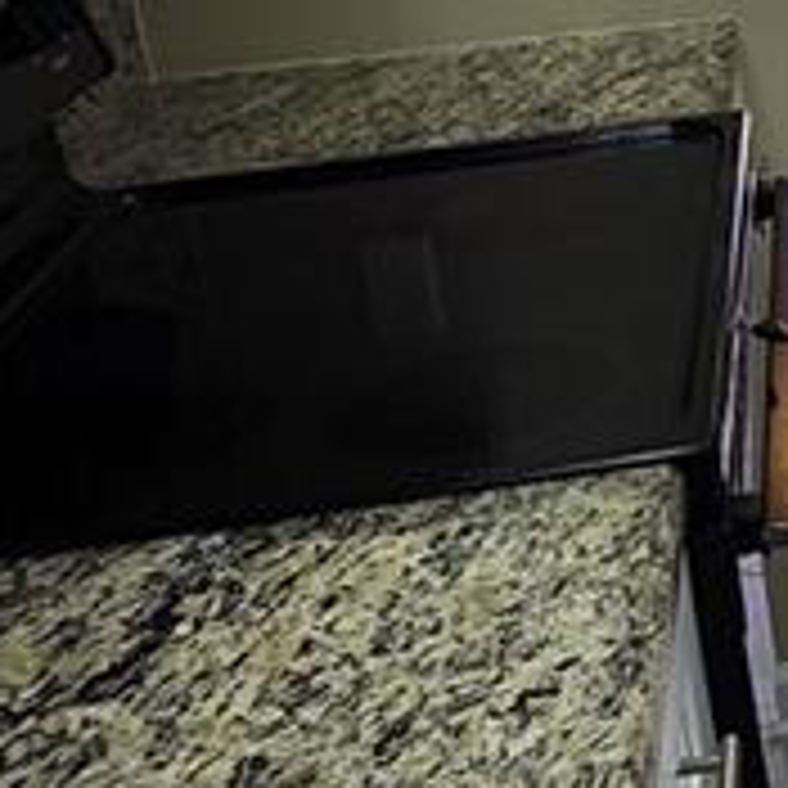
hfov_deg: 18.2
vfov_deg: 21.4
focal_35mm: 79
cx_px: 1333
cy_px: 72
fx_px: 2035
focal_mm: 1.74
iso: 40
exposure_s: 1/128
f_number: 2.2
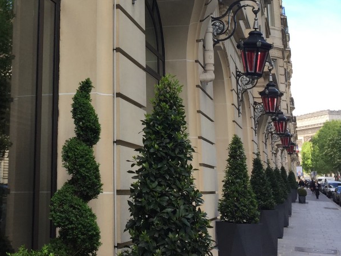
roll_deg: -1.9
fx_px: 571
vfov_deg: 24.6
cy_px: 36
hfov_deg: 32.7
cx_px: 92
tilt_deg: +14.1
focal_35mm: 58
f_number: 2.2
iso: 32
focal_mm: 4.15
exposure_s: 1/421
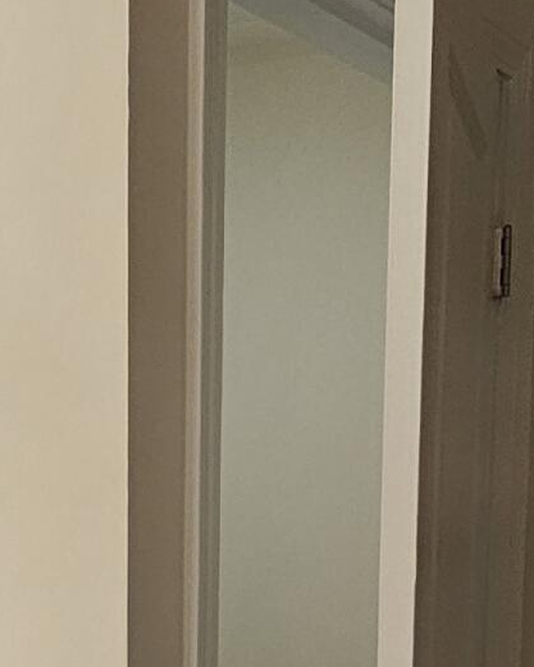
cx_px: -6
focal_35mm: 73
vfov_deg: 23.2
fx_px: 1442
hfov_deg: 20.3
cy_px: 859
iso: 100
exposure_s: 1/120
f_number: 2.2
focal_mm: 2.2
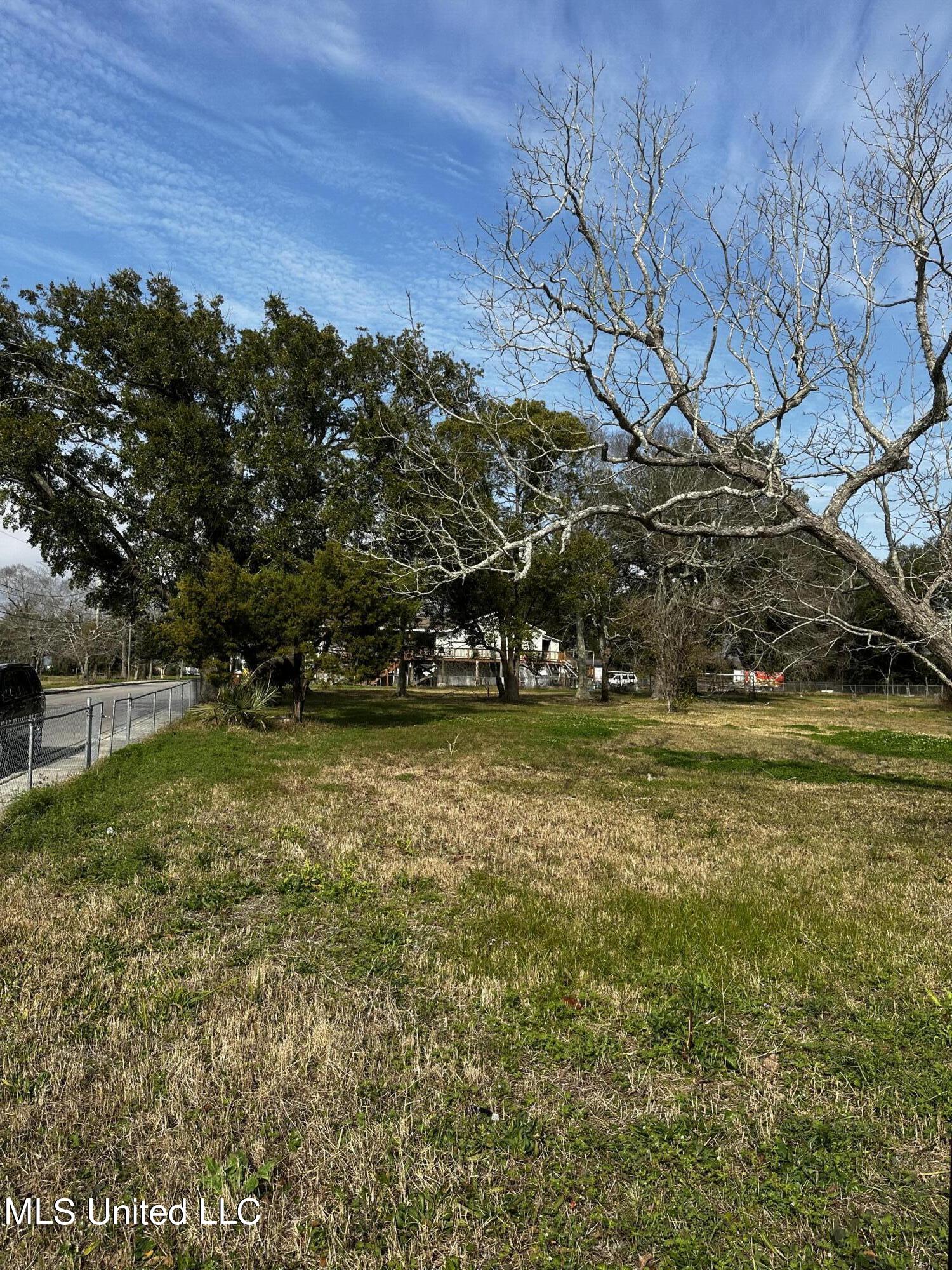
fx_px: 880
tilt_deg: +3.1
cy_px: 635
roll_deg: -1.2
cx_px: 476
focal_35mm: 24
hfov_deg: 56.8
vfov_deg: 71.6
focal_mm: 6.86
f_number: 1.78
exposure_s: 1/5263
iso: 80
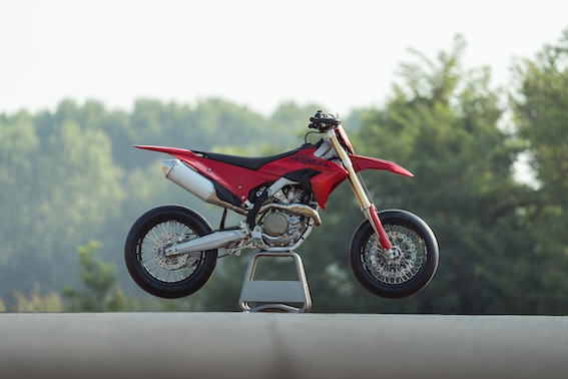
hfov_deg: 6.2
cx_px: 284
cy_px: 190
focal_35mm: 330
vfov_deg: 4.2
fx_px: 5206
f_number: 4.5
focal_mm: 330
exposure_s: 1/400
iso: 100
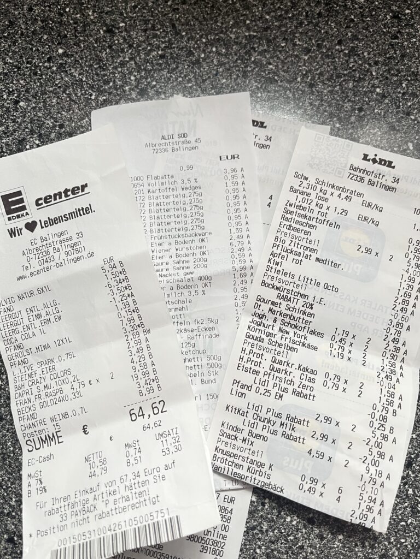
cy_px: 280
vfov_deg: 67.3
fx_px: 421
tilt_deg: -79.7
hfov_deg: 53.1
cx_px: 210
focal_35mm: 26
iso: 125
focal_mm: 5.1
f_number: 1.6
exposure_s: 1/74
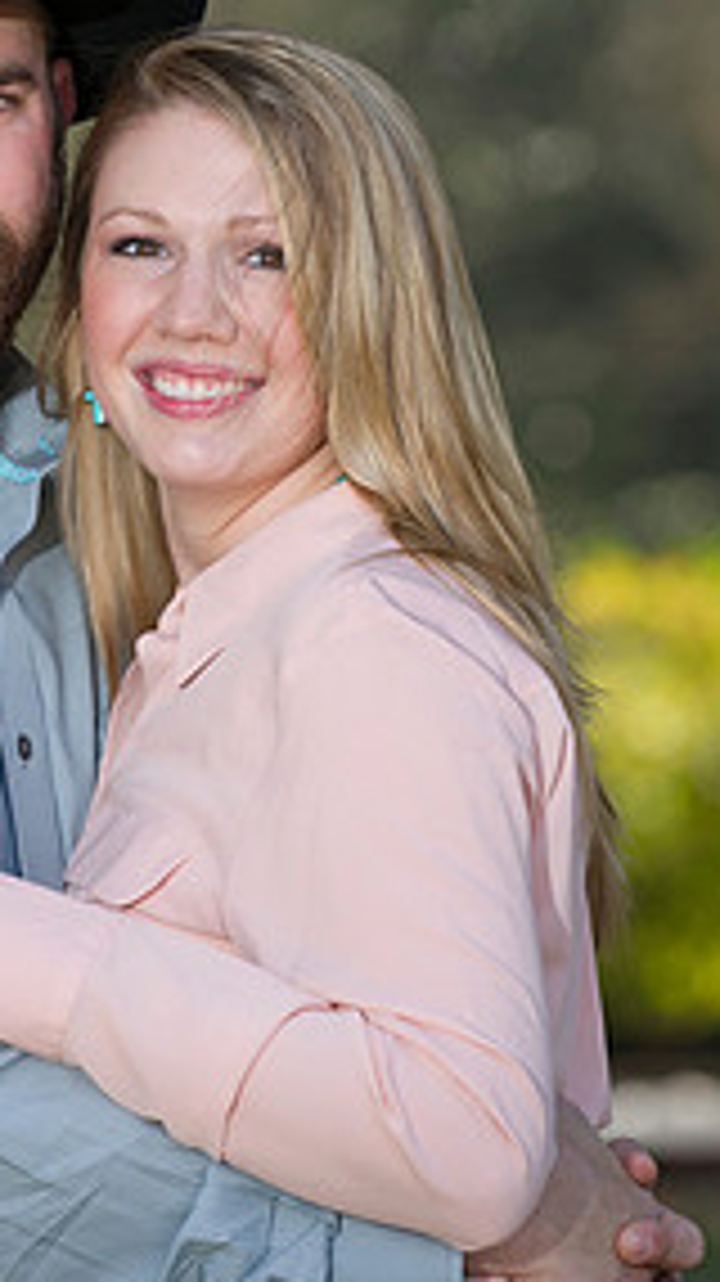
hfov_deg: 3.7
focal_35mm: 330
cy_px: 427
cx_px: 180
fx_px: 11217
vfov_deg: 6.5
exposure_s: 1/250
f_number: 3.5
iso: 250
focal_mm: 155
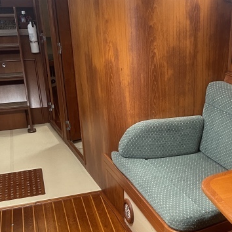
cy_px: 148
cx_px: 183
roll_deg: -1.4
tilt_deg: -22.8
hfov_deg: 32.0
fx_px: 394
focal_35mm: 52
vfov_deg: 32.6
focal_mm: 5.1
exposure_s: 1/60
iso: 250
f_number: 1.6
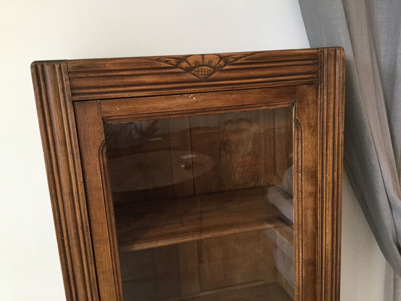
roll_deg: +3.0
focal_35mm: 31
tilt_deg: -13.6
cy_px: 150
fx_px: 359
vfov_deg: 45.4
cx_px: 200
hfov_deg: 58.4
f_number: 2.4
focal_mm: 3.3
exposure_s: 1/33
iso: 160
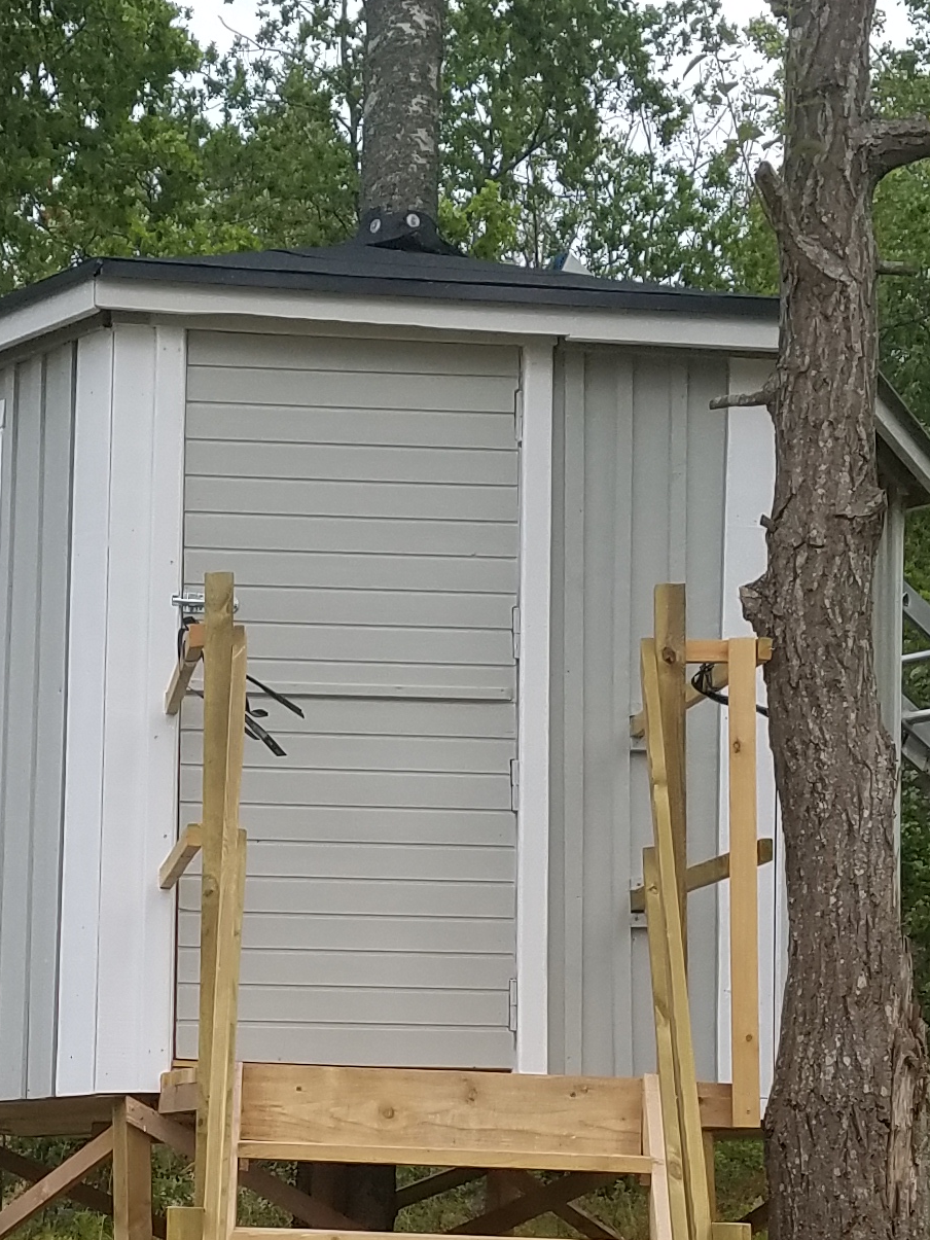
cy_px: 924
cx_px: 236
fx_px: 3116
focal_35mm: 87
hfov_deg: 16.9
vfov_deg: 22.3
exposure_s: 1/313
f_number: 1.7
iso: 50
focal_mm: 4.2
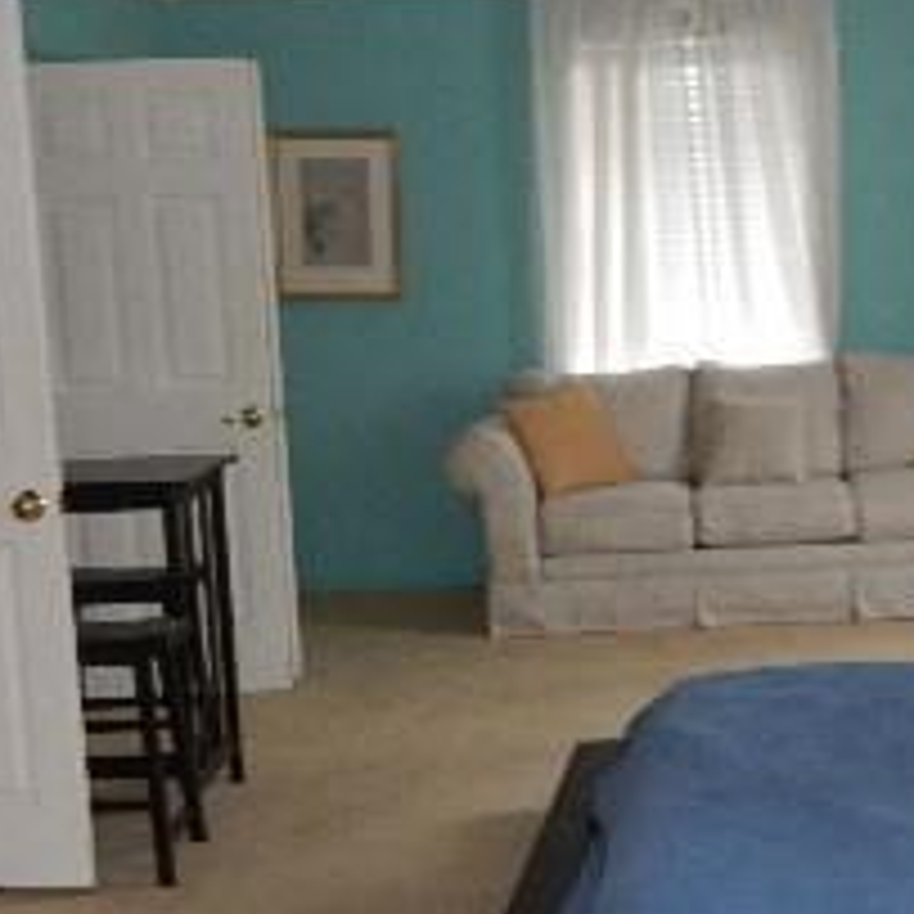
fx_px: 2001
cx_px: 689
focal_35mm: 67
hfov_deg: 25.4
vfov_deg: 25.7
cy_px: 554
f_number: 2.8
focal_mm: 4.3
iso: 200
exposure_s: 1/30
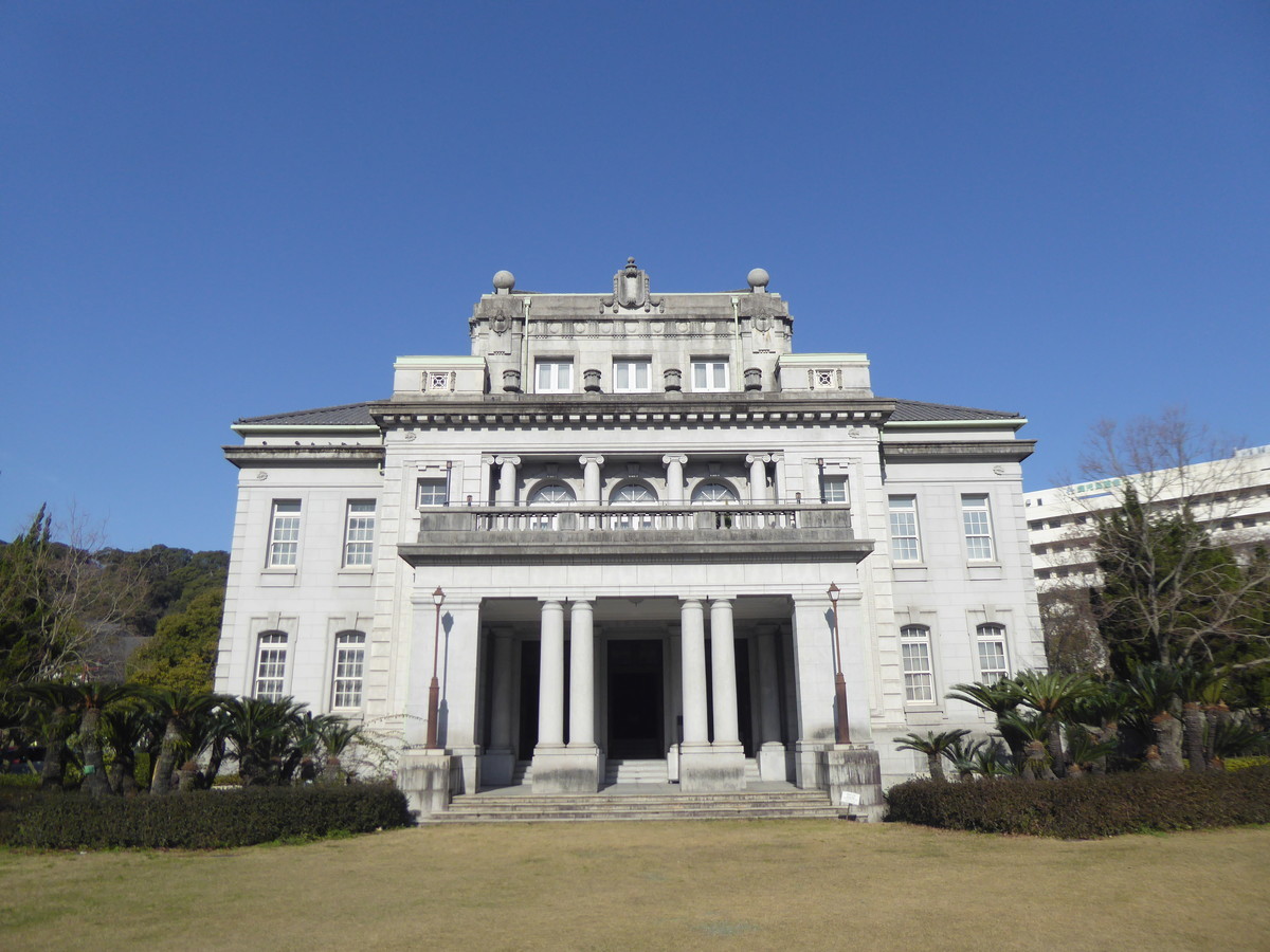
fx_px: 917
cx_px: 635
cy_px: 476
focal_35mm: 25
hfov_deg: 69.4
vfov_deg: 54.9
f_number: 3.3
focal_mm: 4.3
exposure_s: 1/2000
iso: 100
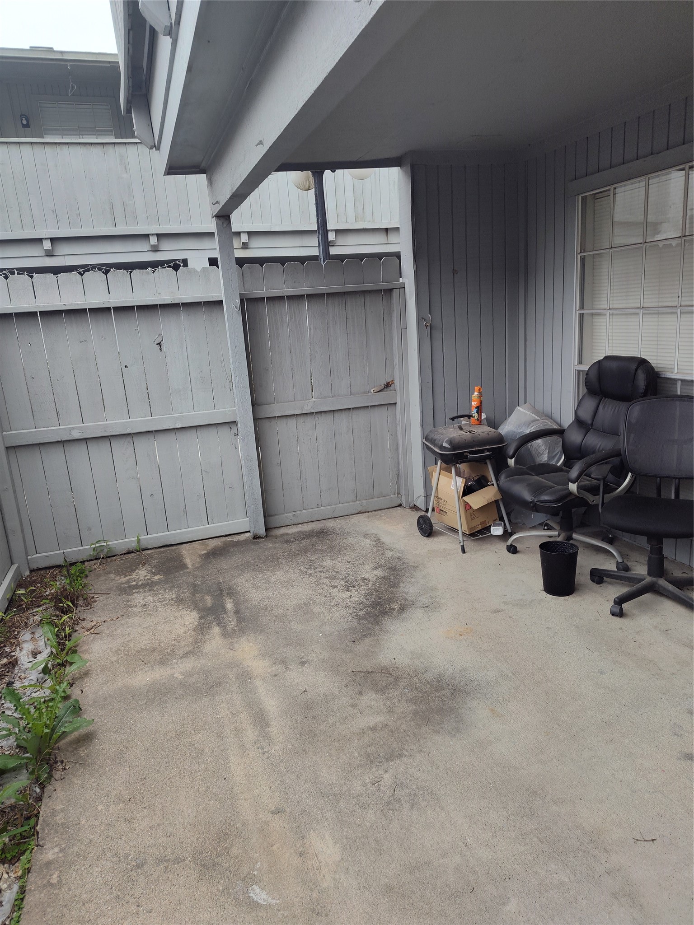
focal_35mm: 23
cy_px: 462
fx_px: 615
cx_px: 347
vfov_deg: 73.9
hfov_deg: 58.9
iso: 166
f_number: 1.8
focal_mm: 5.56
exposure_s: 1/120
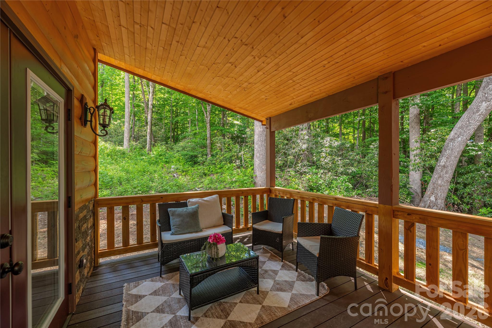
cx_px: 246
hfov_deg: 104.2
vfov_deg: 81.2
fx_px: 191
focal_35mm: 14
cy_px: 164
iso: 320
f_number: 8
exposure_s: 1/125
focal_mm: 14
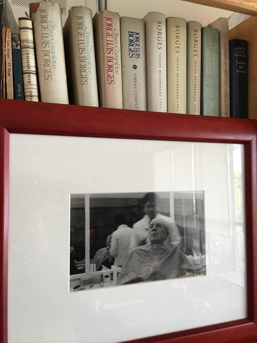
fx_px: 287
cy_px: 172
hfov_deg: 48.2
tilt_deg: -0.1
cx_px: 128
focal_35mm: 29
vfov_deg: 61.7
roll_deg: -0.7
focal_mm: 4.15
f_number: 2.2
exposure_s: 1/30
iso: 32
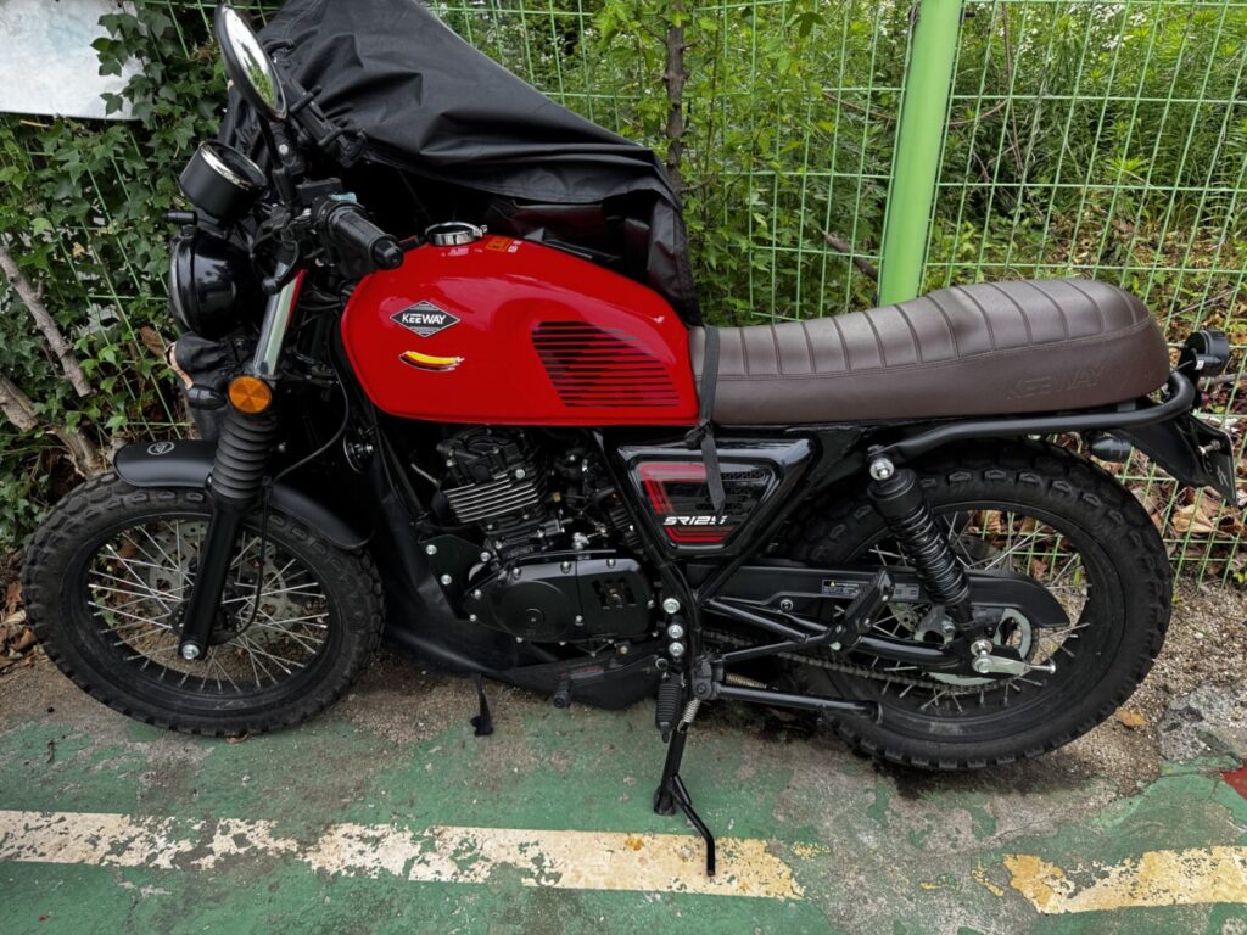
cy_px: 468
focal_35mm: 24
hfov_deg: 71.6
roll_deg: +0.2
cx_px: 624
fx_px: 865
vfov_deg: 56.8
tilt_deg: -26.8
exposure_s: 1/188
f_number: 1.78
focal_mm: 6.76
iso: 64
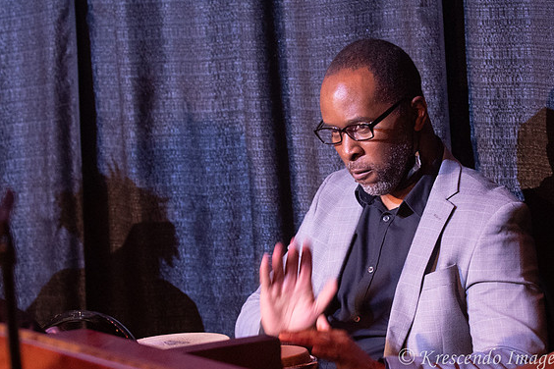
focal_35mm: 137
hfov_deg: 14.9
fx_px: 2108
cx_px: 358
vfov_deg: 10.0
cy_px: 235
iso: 3200
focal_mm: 70
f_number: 3.2
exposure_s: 1/160
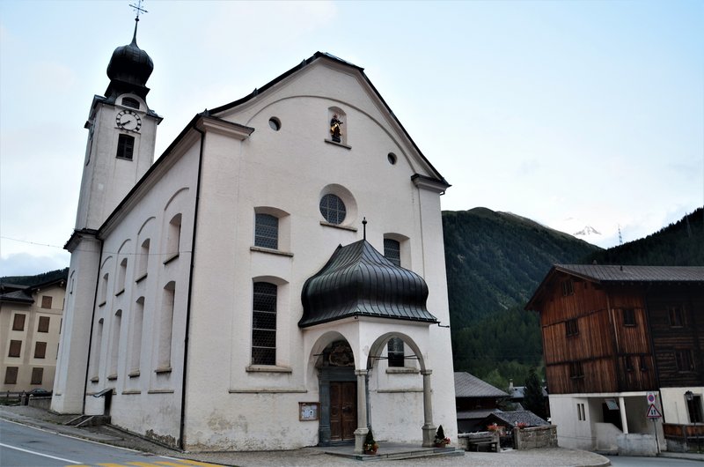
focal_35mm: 27
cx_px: 352
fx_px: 527
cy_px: 234
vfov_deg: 47.7
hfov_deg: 67.5
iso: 320
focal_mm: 18
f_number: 6.3
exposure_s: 1/15
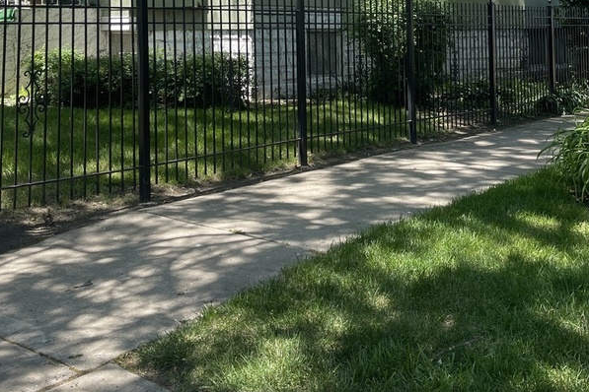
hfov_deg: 41.9
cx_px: 311
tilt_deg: +2.4
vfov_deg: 27.4
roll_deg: +2.3
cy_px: 27
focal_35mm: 47
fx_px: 769
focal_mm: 5.1
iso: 32
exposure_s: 1/735
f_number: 1.6
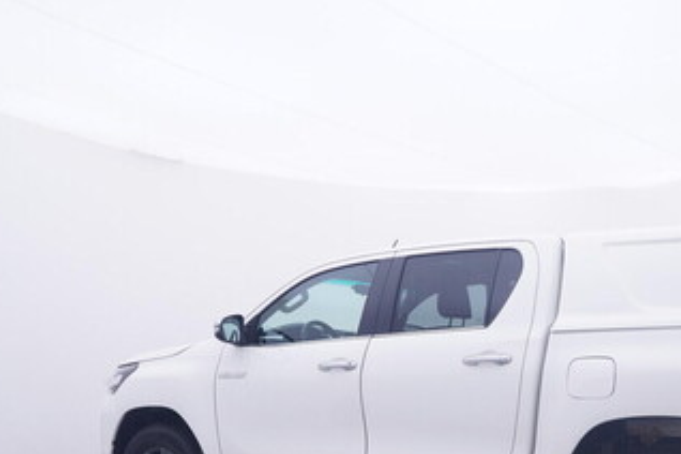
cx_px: 487
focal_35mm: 39
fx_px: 735
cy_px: 391
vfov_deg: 32.9
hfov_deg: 48.3
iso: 200
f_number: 5
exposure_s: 1/80
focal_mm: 15
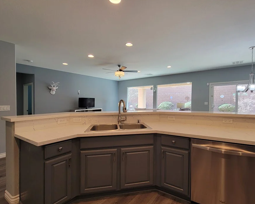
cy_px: 109
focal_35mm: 15
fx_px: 113
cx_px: 140
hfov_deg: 96.5
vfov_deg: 83.9
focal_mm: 2.2
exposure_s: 1/60
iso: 80
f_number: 2.2
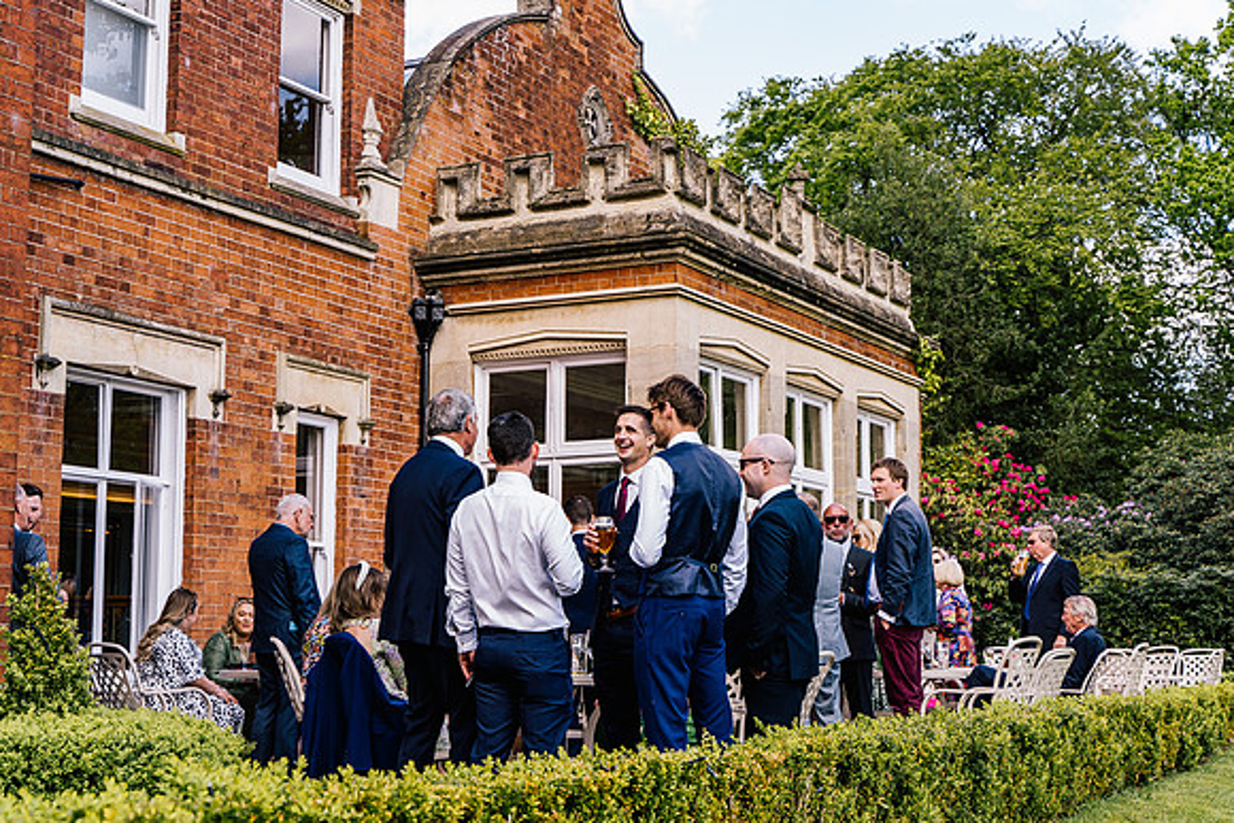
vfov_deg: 25.5
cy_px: 412
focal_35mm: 53
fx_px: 1817
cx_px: 617
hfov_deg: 37.5
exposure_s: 1/200
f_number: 4.5
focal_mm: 53
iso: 160
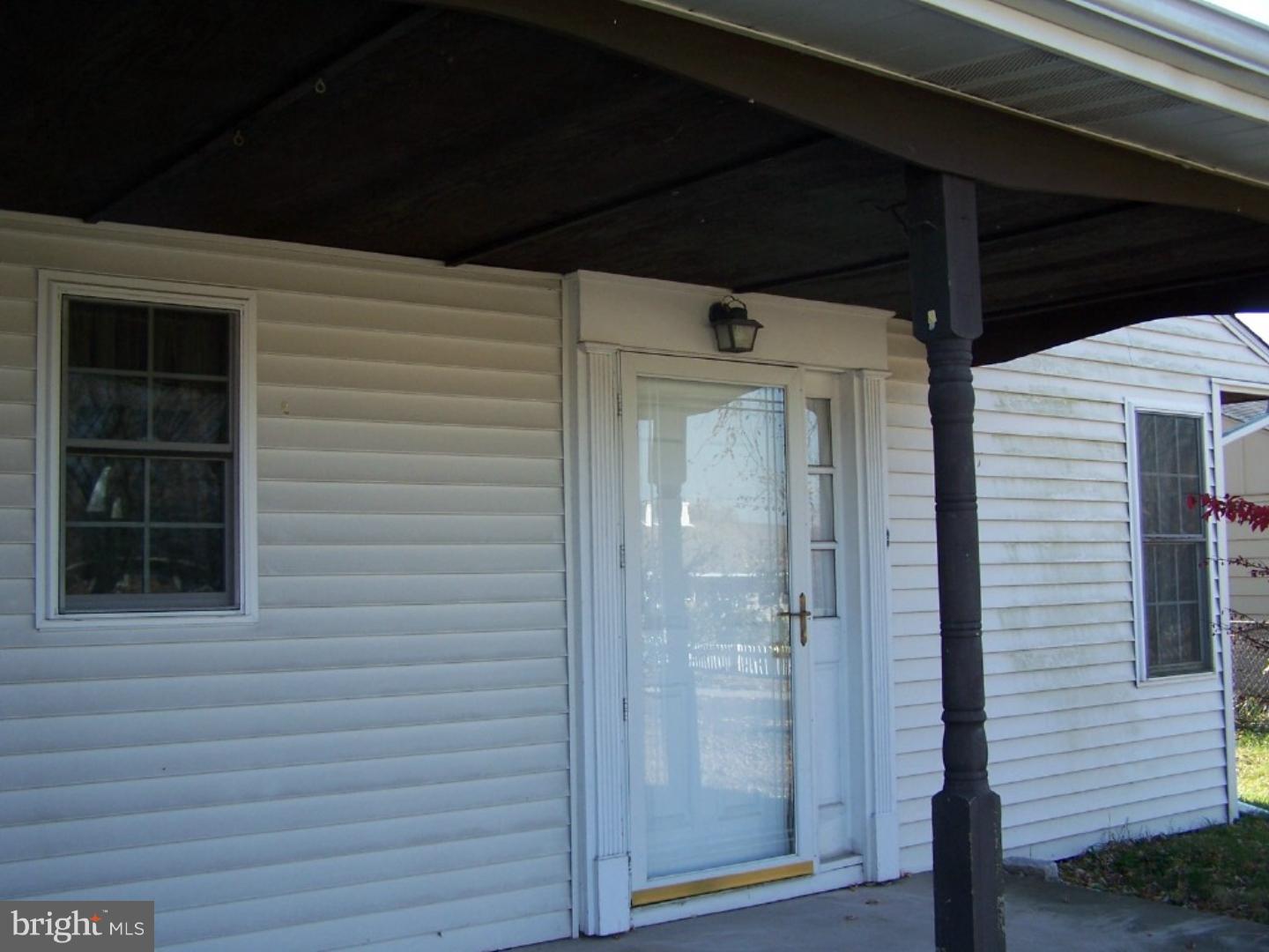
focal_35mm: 38
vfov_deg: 37.7
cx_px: 634
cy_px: 476
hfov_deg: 49.0
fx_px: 1393
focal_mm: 6.3
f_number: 2.8
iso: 80
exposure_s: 1/250
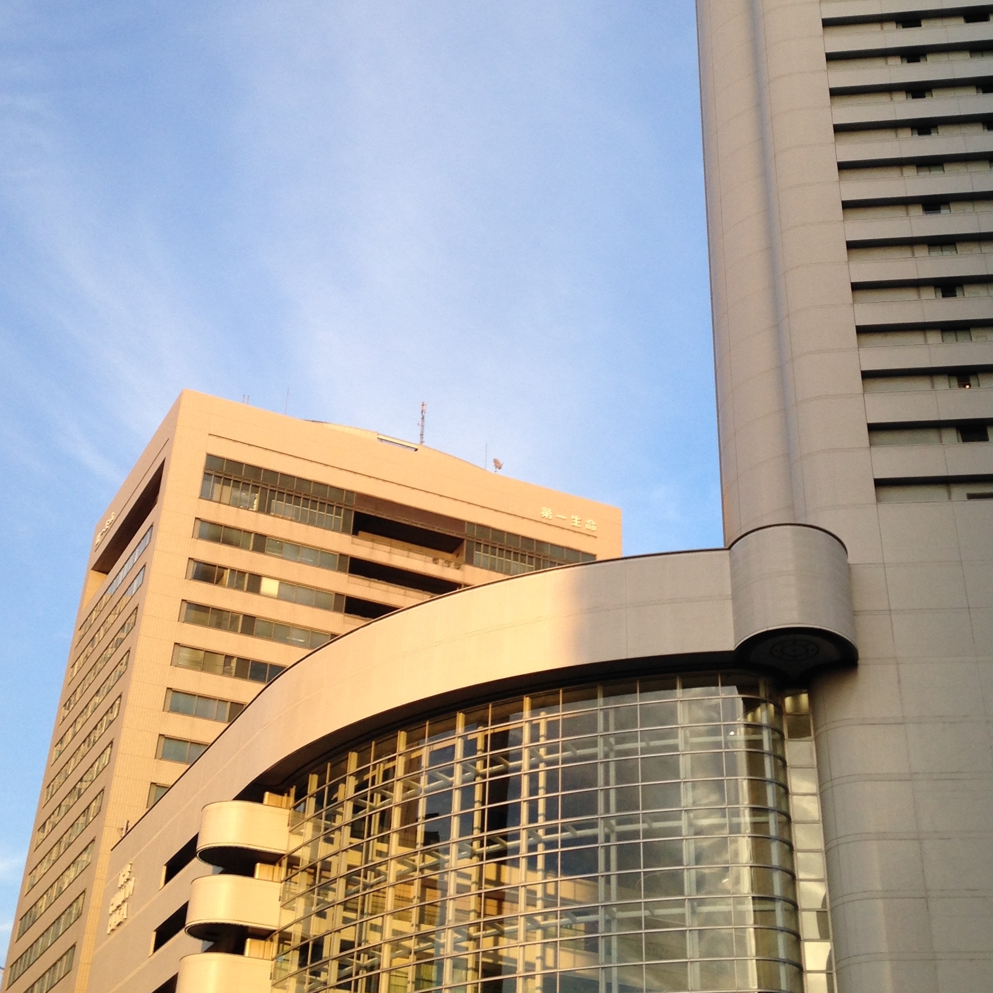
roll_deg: -0.4
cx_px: 546
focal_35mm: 54
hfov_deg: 31.6
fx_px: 1753
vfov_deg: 31.4
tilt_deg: +39.1
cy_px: 333
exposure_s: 1/232
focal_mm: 4.12
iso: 50
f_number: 2.4
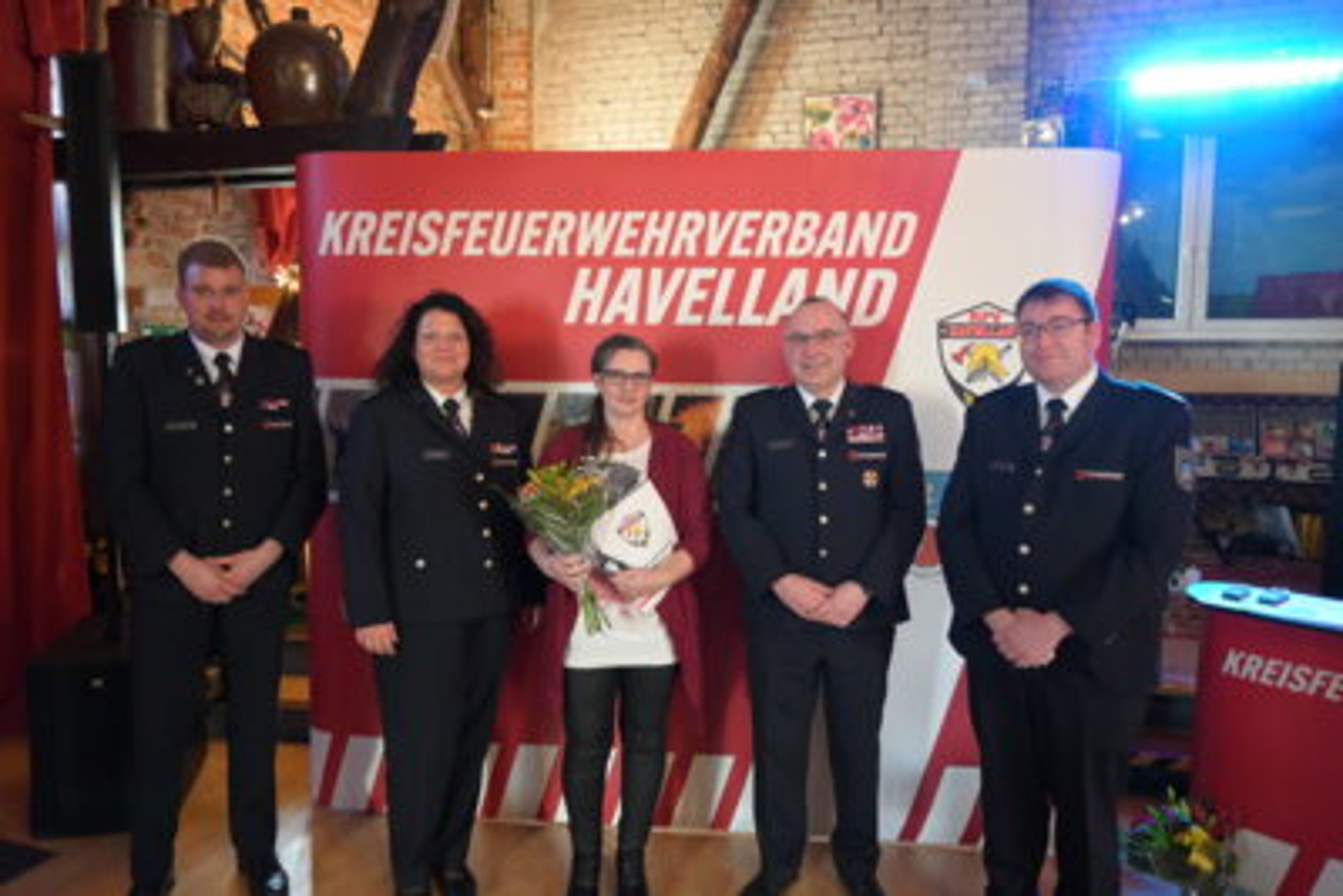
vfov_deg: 53.2
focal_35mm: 24
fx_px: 896
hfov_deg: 73.7
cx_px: 672
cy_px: 448
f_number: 3.5
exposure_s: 1/60
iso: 3200
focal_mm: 16
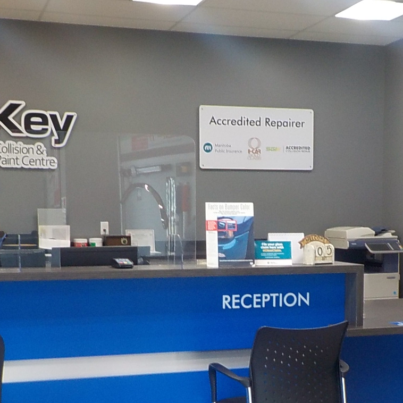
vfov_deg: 30.2
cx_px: 215
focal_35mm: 56
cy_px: 289
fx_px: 738
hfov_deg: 30.5
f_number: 3.3
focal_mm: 4.1
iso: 200
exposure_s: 1/30
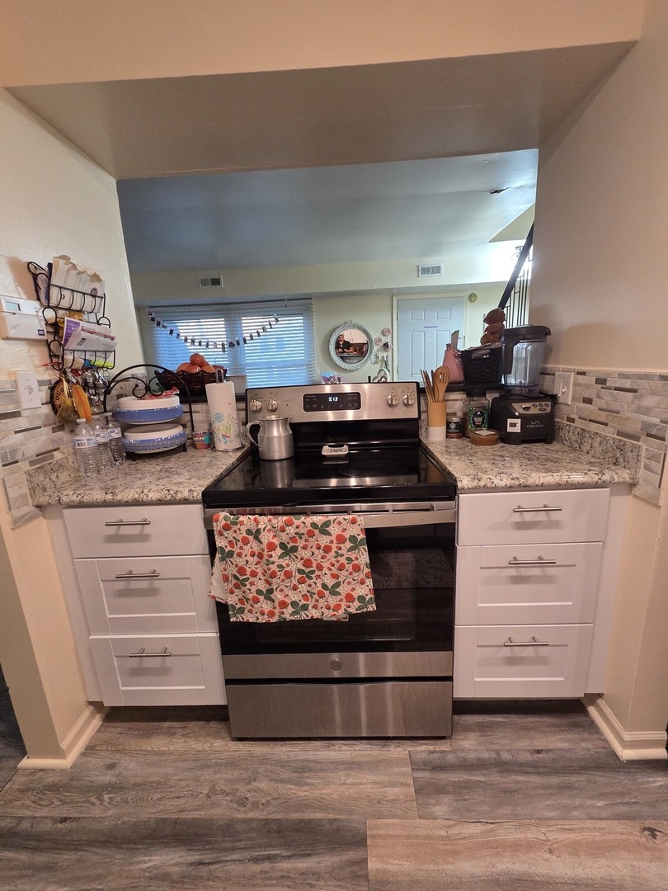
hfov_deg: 89.9
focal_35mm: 13
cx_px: 334
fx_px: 334
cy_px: 446
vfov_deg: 106.2
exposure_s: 1/60
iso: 400
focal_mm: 2.2
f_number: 2.2
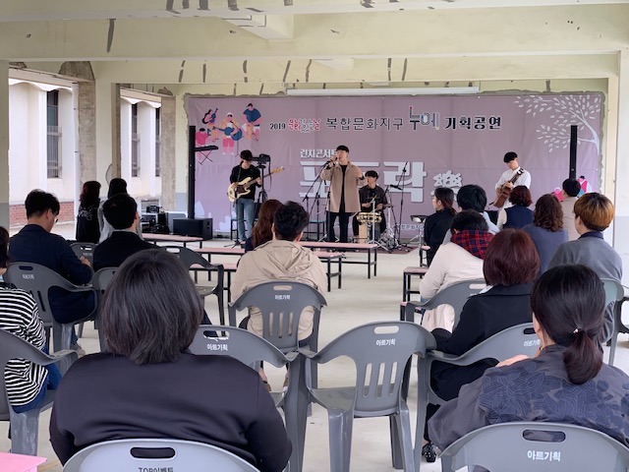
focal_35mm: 52
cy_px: 236
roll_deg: -1.1
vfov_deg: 28.0
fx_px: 945
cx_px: 314
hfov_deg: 36.8
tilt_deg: -3.3
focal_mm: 6
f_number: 2.4
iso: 16
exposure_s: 1/70
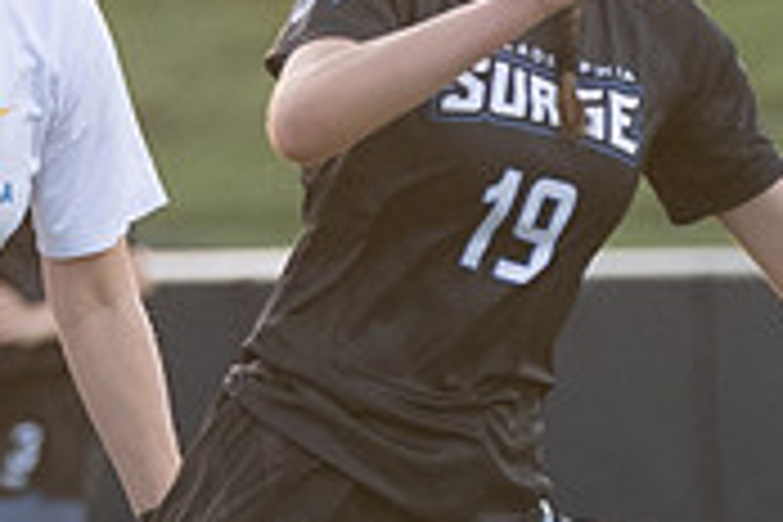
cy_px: -265
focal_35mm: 894
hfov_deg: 2.3
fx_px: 19443
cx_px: 410
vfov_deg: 1.5
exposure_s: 1/1000
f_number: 2.8
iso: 500
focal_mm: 124.3
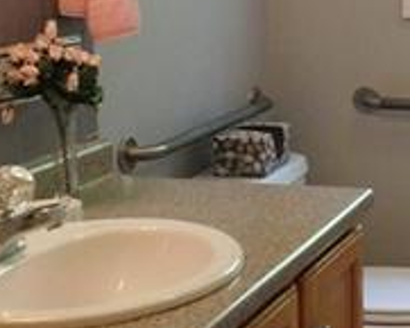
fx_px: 1153
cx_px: 573
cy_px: 145
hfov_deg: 18.4
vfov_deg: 16.2
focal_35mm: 95
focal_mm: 4
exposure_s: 1/30
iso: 400
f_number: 3
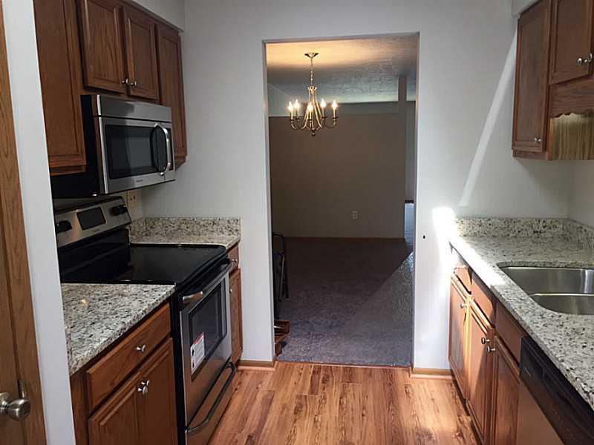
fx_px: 498
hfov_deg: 61.7
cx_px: 297
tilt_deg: -9.8
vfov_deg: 48.2
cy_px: 222
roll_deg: +0.1
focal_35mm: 29
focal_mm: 4.15
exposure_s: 1/40
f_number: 2.2
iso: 32
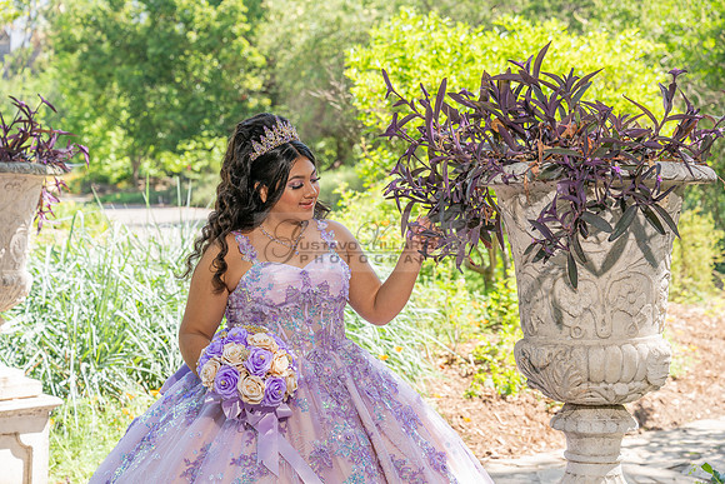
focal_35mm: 70
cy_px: 242
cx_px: 362
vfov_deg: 19.5
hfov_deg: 28.8
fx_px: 1410
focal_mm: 70
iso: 200
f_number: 5.6
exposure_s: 1/200
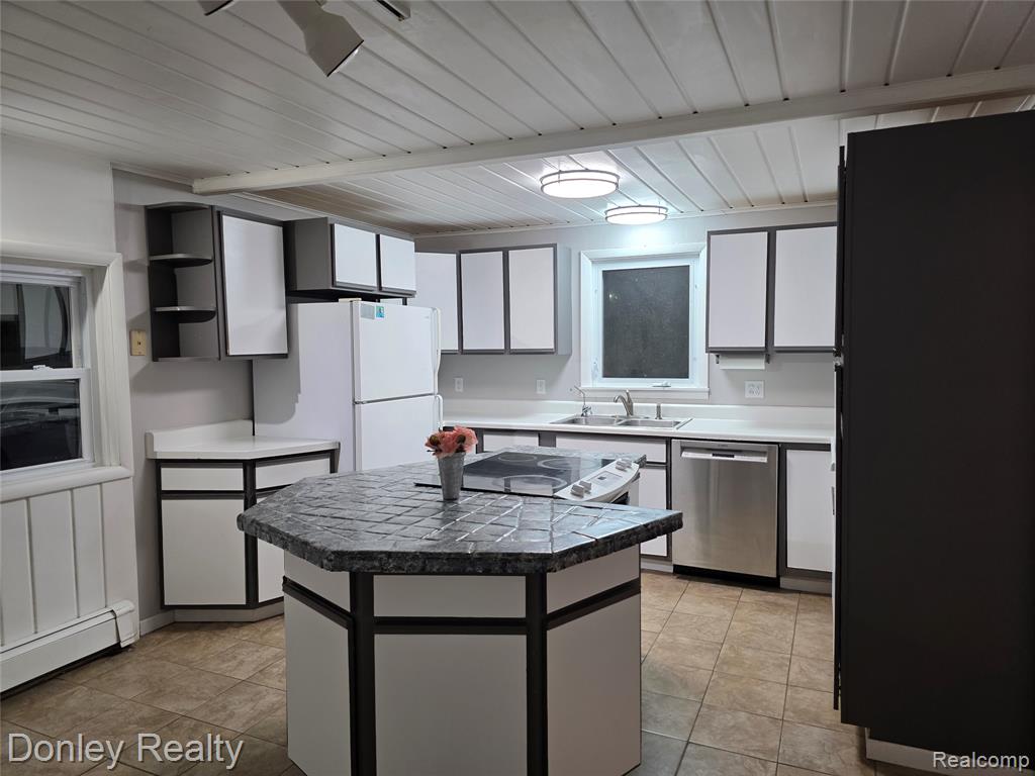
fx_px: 688
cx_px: 518
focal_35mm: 23
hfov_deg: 73.9
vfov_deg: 58.9
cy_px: 388
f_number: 1.7
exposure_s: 1/120
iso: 160
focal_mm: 6.3
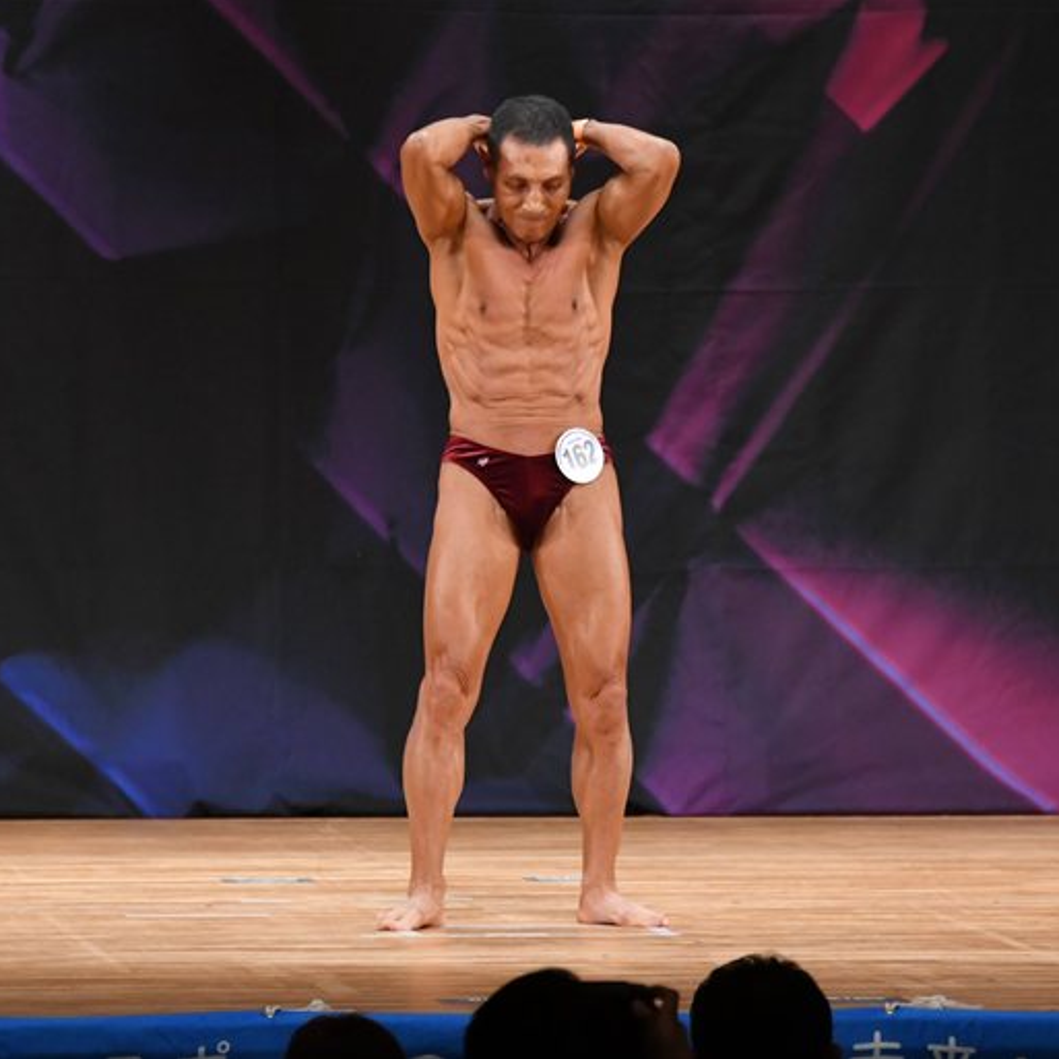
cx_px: 579
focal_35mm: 366
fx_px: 12668
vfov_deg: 4.8
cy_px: 528
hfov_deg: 4.8
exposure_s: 1/400
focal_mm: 190
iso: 3200
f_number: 5.6
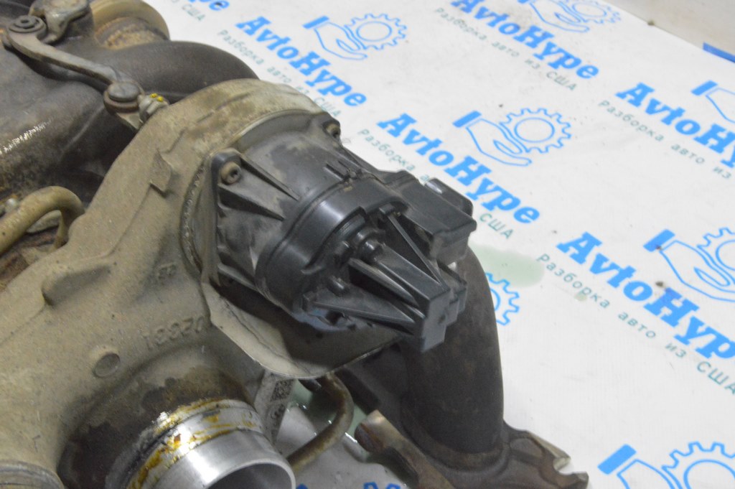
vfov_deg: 23.7
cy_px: 244
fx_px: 1163
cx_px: 368
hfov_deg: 35.1
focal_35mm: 57
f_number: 20
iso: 6400
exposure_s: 1/15
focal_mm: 38
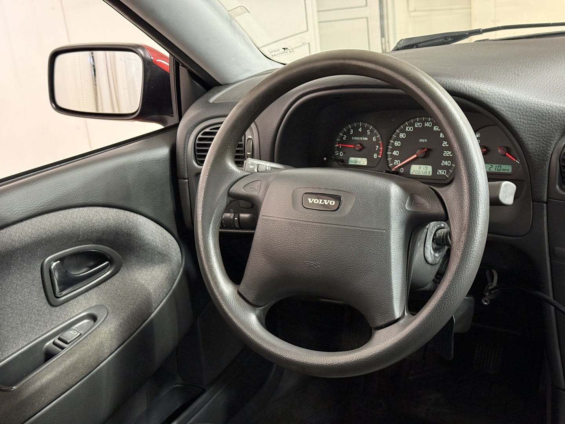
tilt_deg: -19.7
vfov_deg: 30.3
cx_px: 282
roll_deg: +6.6
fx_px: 783
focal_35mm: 48
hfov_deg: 39.7
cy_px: 212
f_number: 1.78
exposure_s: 1/35
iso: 500
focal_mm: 6.76
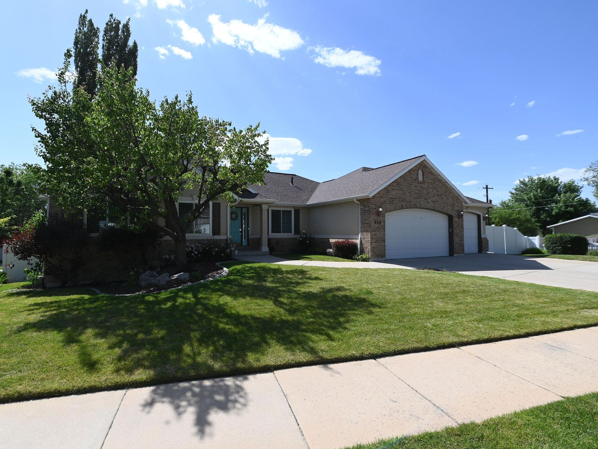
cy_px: 226
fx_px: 276
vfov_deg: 78.1
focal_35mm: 16
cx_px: 261
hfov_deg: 94.0
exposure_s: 1/800
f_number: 5
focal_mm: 14
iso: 100
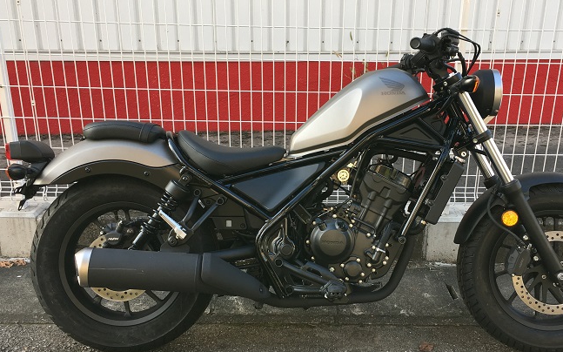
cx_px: 315
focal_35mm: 38
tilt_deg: -18.2
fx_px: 583
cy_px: 190
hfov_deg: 51.4
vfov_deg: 33.5
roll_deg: -1.7
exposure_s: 1/120
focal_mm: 4.15
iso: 32
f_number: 2.2
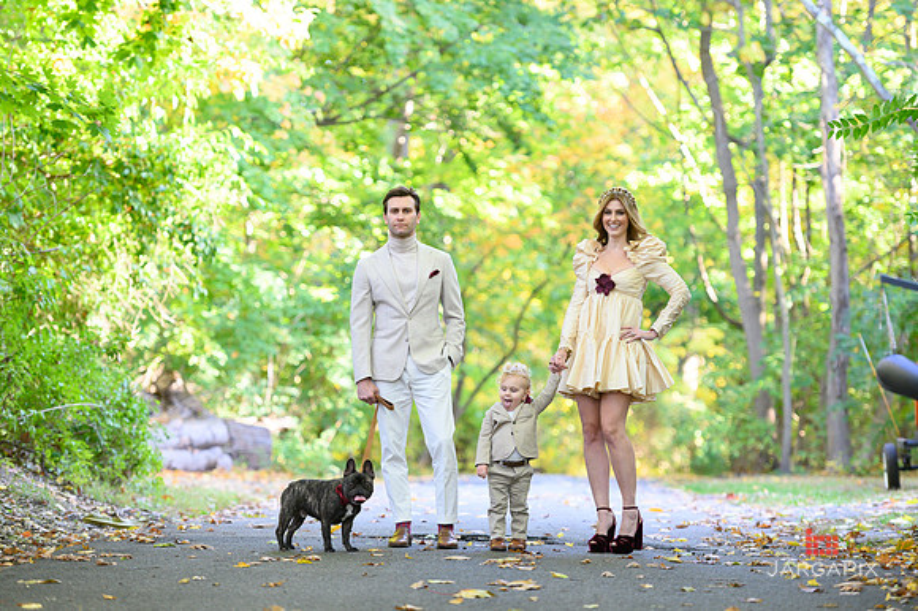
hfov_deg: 16.4
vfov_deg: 11.0
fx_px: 3186
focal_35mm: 125
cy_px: 306
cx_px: 459
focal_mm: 125
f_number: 3.2
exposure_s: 1/200
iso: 1600
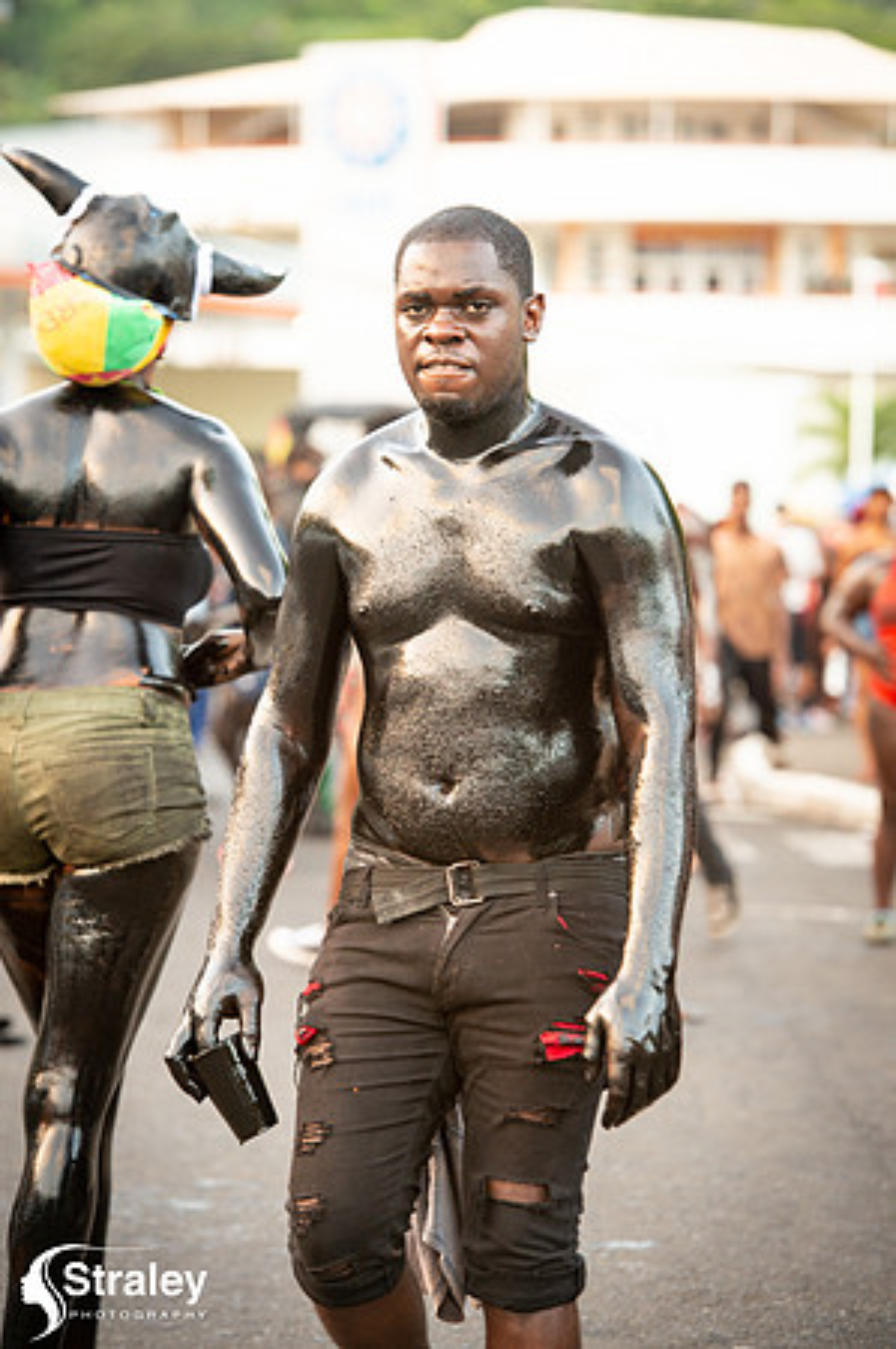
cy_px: 674
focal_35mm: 145
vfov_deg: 14.2
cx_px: 448
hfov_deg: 9.4
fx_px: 5425
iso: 1400
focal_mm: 145
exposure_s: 1/200
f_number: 5
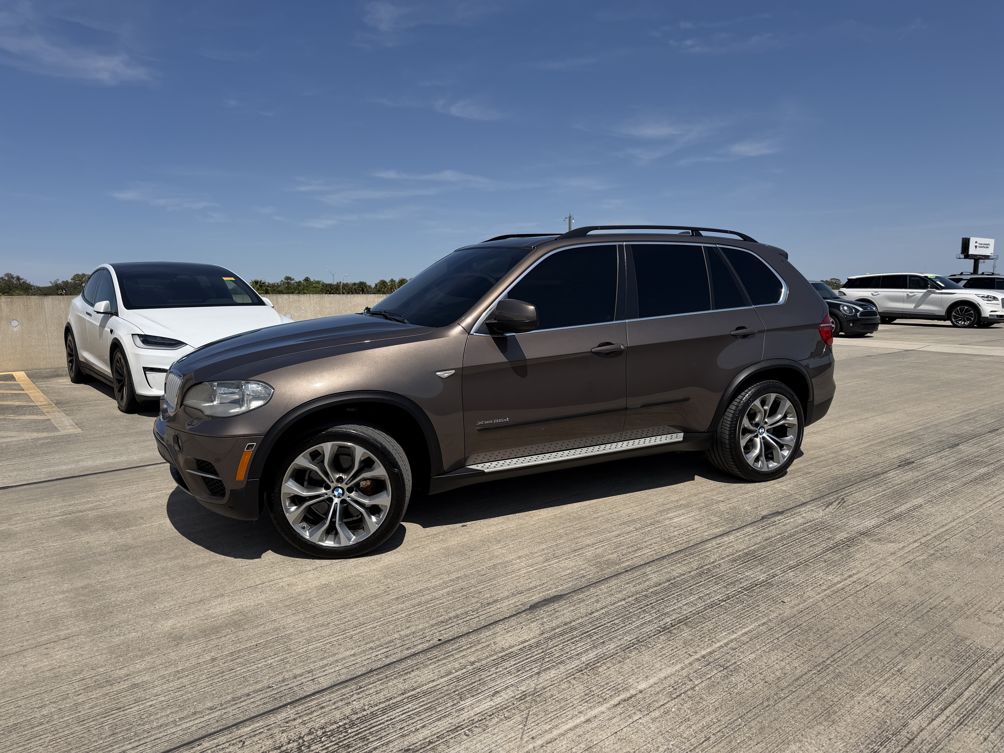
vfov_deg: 56.8
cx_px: 502
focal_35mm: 24
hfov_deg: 71.6
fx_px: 696
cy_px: 376
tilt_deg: -5.8
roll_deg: -0.3
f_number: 1.78
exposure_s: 1/9091
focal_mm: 6.76
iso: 80
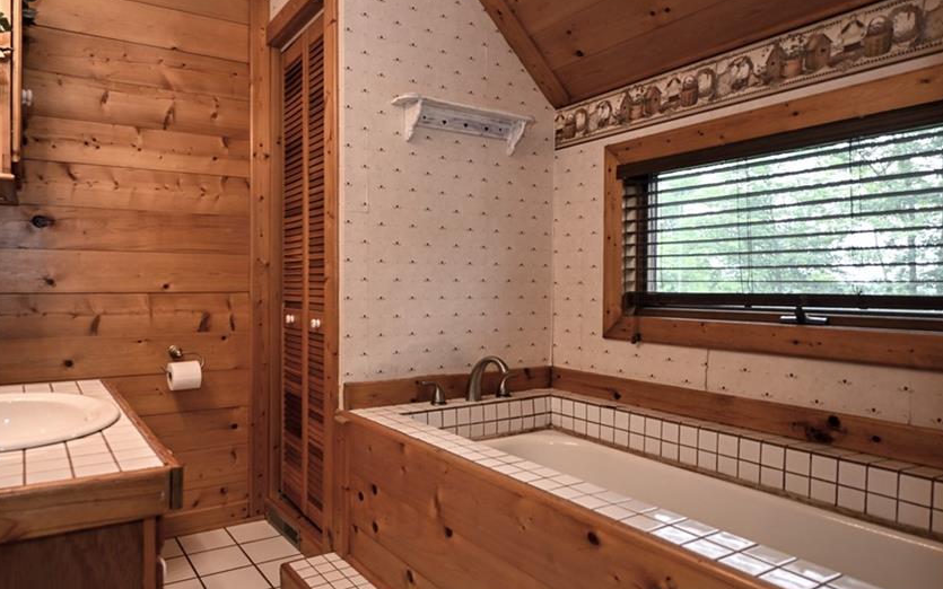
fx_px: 651
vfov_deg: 48.7
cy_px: 297
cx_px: 373
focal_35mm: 25
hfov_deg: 71.0
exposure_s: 1/60
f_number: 4
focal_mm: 13.5
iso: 200
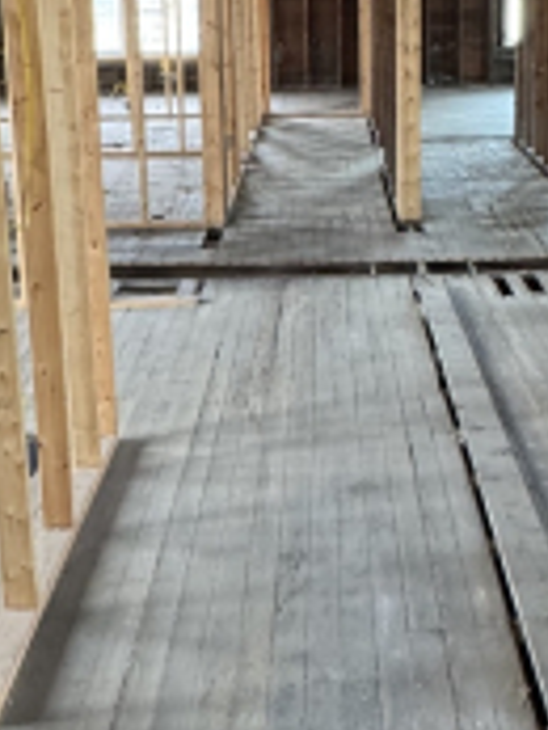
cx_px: 346
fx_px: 1138
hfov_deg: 27.0
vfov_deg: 34.9
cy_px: 196
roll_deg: -0.2
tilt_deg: -10.8
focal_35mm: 54
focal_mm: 2.22
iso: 320
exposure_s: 1/74
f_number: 2.2
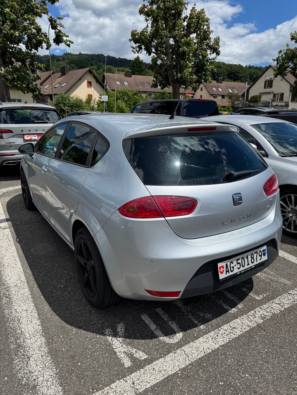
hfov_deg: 56.8
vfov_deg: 71.6
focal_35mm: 24
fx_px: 275
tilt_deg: -15.3
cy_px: 198
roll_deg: -1.7
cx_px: 148
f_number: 1.78
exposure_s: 1/7092
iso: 80
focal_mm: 6.76
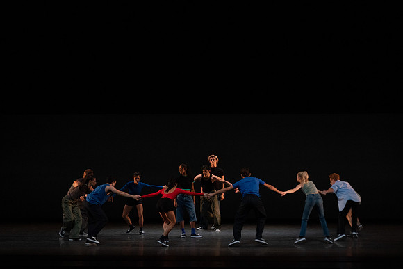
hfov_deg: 19.5
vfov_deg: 13.0
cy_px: 134
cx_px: 202
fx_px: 1176
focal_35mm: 105
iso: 8000
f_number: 5
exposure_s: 1/400
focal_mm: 105
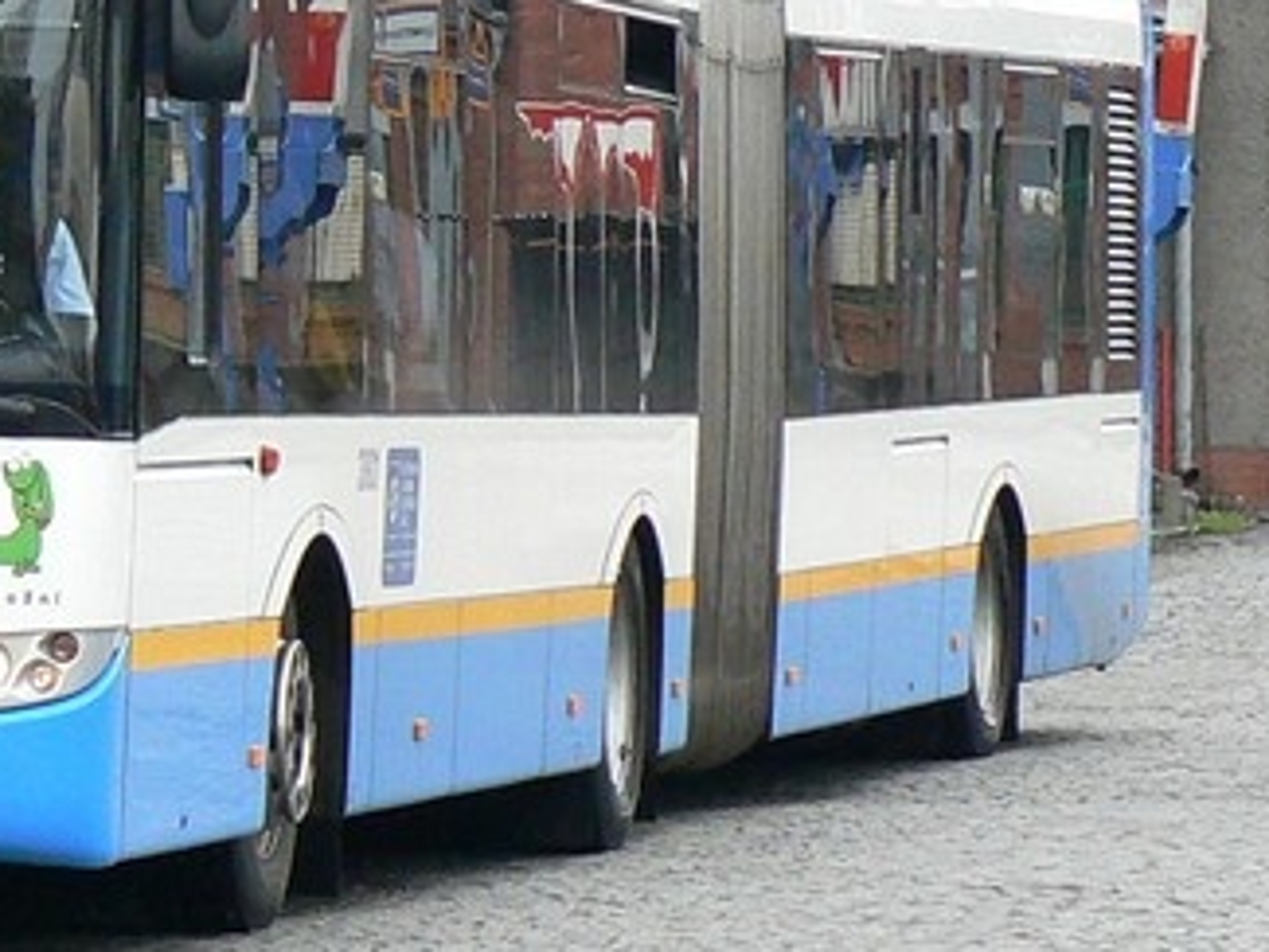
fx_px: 11772
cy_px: -64
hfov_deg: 6.1
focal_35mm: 321
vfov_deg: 4.6
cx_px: -78
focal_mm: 15.8
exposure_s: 1/500
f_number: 3.2
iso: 200
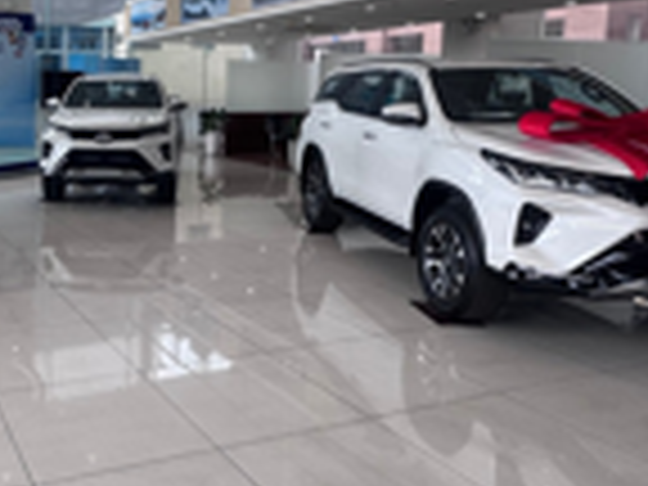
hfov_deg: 47.8
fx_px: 655
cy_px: 171
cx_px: 76
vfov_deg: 40.3
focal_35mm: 35
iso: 40
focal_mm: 2.22
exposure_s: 1/215
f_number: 2.2
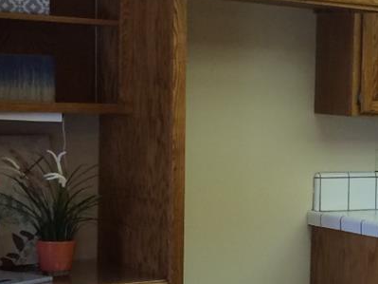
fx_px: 1190
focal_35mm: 109
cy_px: 203
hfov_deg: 16.3
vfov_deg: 13.5
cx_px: 585
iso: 50
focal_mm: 4.15
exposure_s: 1/33
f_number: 2.2
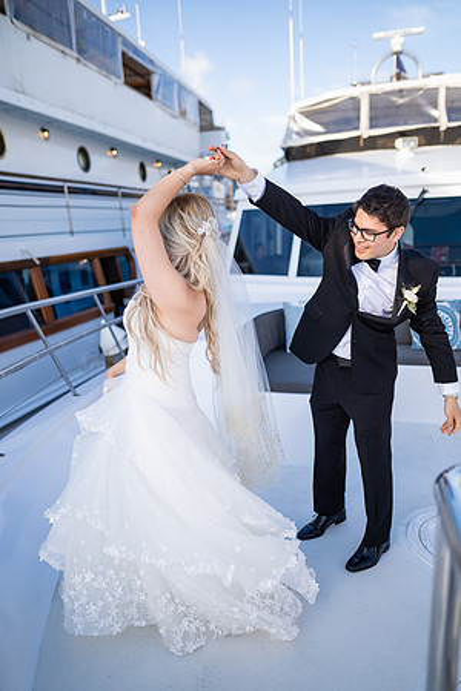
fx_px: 461
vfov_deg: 73.7
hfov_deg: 53.1
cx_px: 230
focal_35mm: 24
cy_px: 346
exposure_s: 1/4000
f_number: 1.4
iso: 160
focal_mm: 24
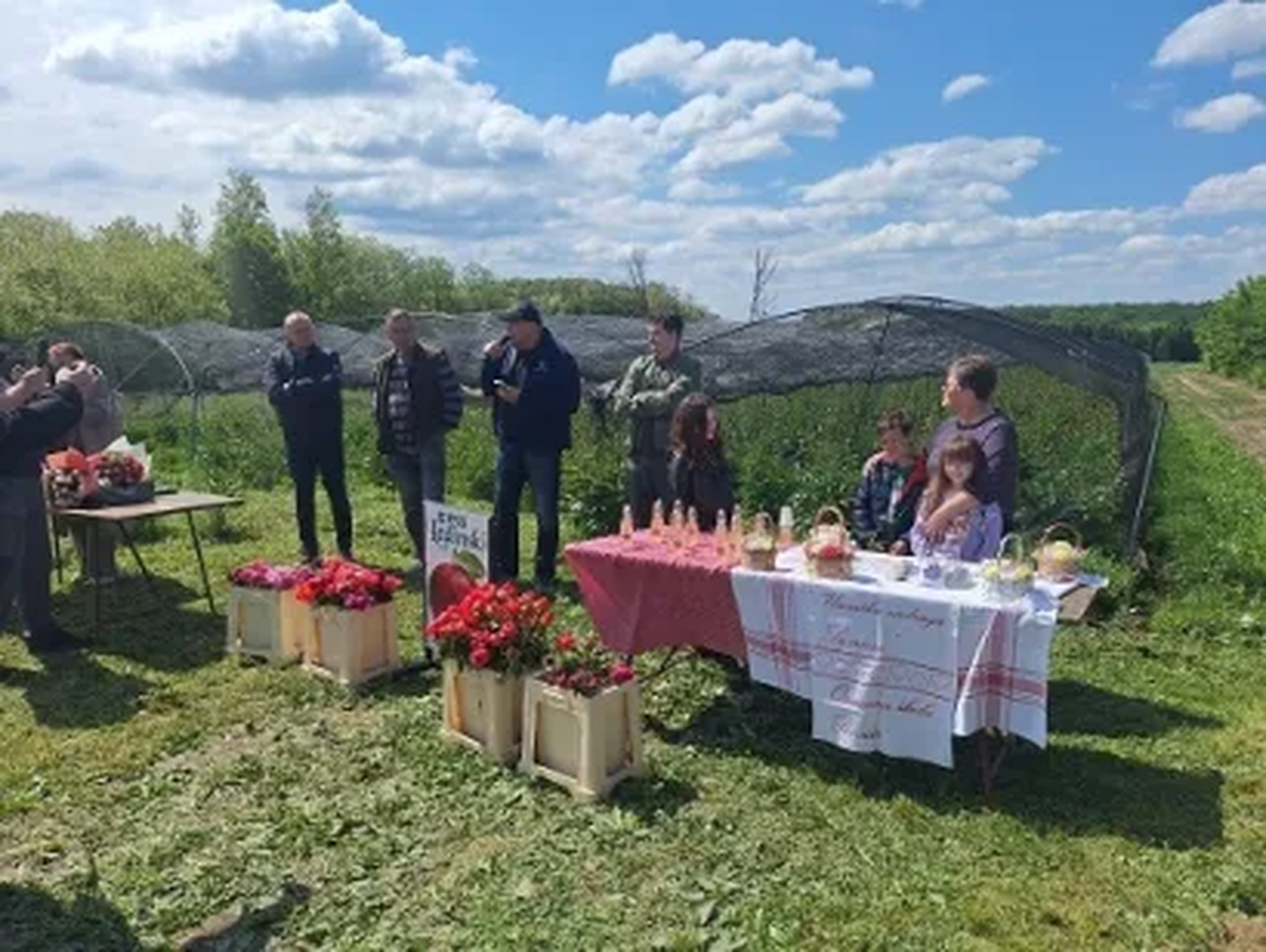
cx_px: 633
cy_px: 476
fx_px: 842
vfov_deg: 58.9
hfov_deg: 73.9
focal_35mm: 23
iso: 40
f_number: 1.8
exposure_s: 1/4525
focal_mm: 5.54
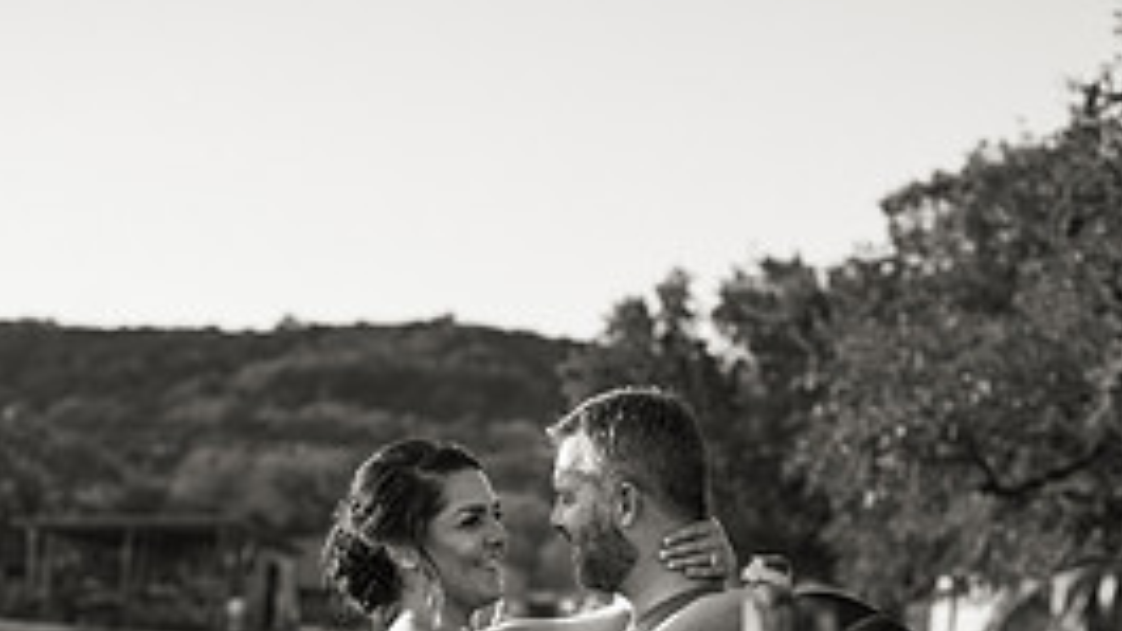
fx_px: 2648
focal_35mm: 89
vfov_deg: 13.1
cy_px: 851
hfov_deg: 23.9
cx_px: 595
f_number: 2.8
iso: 80
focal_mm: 50
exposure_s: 1/1250
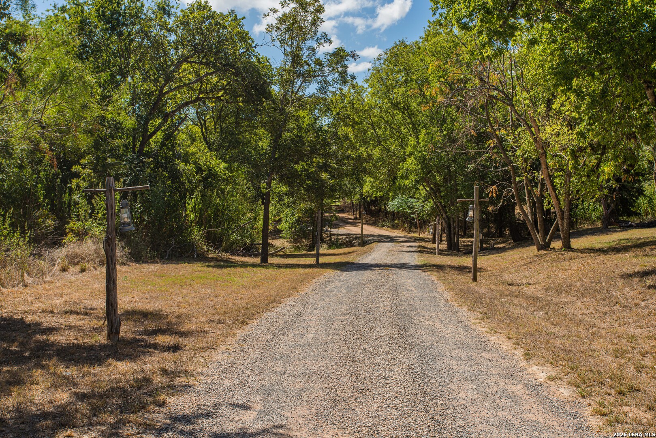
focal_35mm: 40
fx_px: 729
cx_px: 328
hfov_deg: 48.5
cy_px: 219
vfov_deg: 33.4
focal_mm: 40
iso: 200
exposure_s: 1/200
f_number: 10
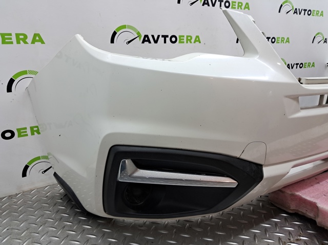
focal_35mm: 27
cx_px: 164
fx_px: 256
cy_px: 122
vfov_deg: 51.3
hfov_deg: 65.4
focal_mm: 4
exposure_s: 1/50
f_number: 1.8
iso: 80
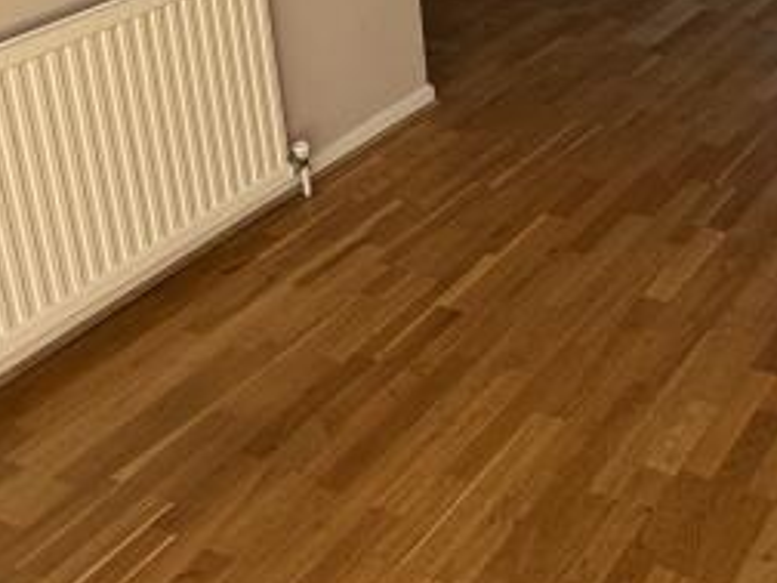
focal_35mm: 57
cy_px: -19
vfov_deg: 24.3
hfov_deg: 31.8
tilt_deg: -18.8
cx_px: 731
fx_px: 1279
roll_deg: -0.3
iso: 100
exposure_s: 1/121
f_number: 2.2
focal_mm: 2.22
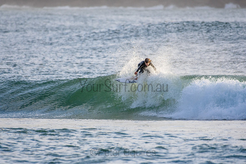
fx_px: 5126
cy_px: 82
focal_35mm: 750
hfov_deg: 2.7
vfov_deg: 1.8
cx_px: 123
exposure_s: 1/2000
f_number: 5.6
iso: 640
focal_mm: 500
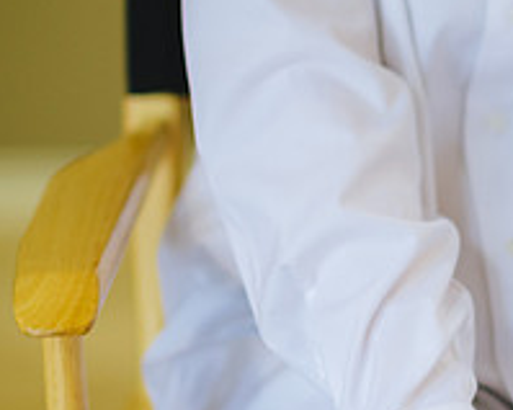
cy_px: 324
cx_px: 660
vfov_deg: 6.6
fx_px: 3536
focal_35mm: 233
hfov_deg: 8.2
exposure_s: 1/200
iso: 800
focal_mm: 85
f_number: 2
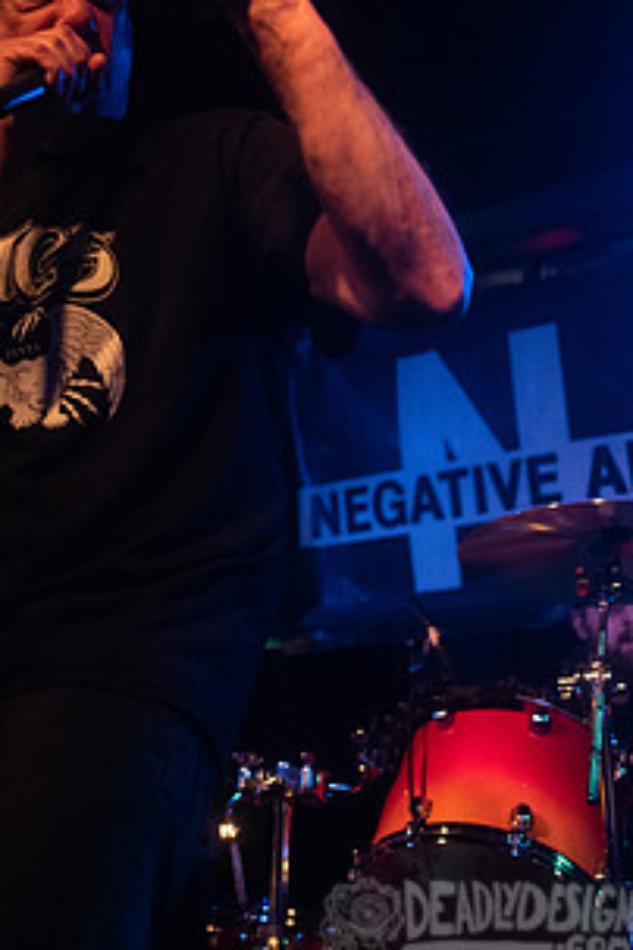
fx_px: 1371
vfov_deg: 37.6
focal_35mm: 52
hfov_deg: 25.9
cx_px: 216
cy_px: 282
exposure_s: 1/125
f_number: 3.2
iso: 3200
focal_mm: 35
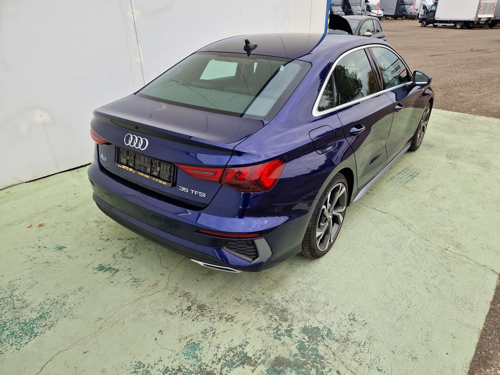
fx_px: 332
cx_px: 250
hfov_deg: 73.9
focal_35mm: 23
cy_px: 188
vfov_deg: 58.9
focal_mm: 5.4
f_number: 1.8
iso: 50
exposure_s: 1/564
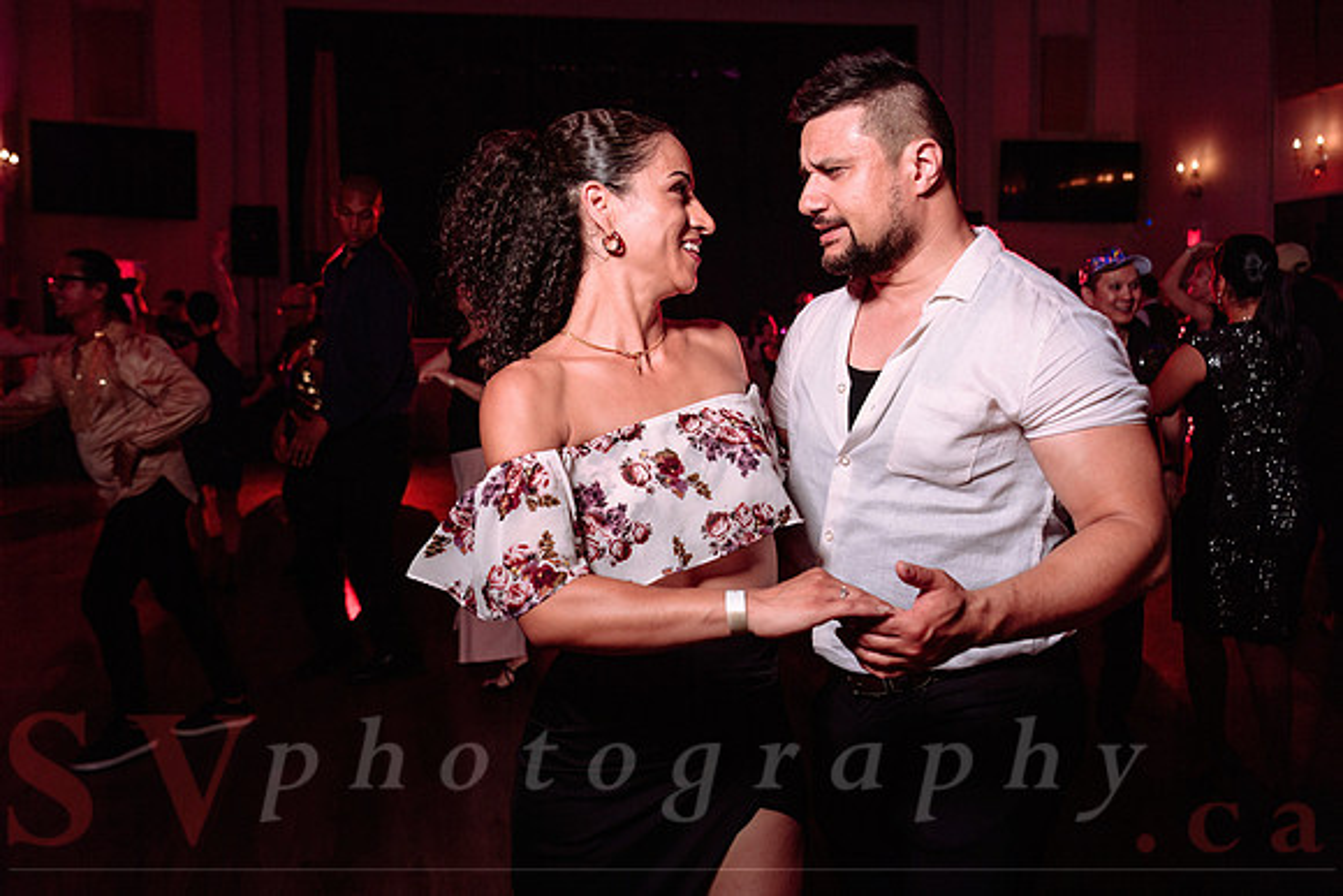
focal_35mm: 36
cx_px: 671
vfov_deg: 37.0
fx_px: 1338
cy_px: 405
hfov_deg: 53.3
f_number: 3.5
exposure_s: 1/100
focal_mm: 32
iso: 200
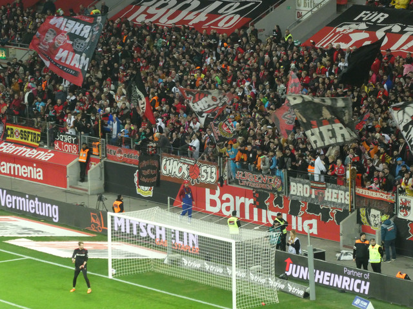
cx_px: 206
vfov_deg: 7.4
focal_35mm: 200
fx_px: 2386
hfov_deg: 9.9
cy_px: 154
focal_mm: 35.8
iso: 800
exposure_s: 1/80
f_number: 5.6
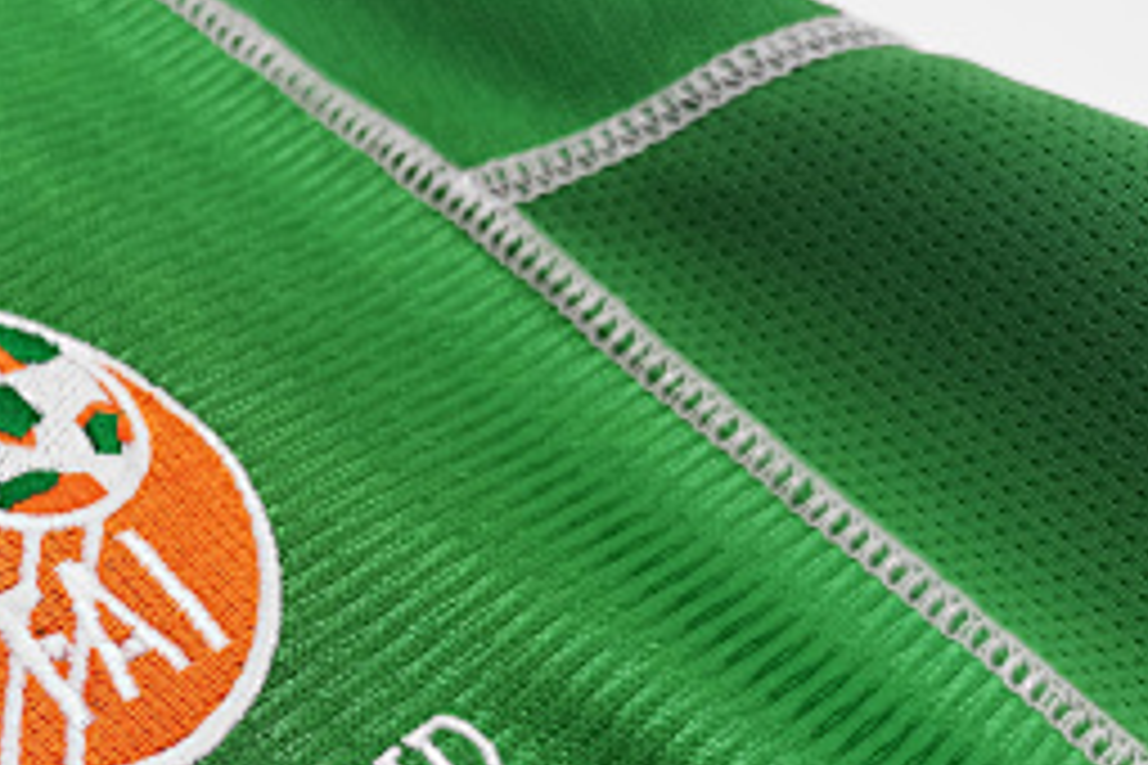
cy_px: 614
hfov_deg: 34.8
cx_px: 63
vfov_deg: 25.1
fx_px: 1690
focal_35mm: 53
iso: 250
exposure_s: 1/120
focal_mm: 5.58
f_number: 1.8
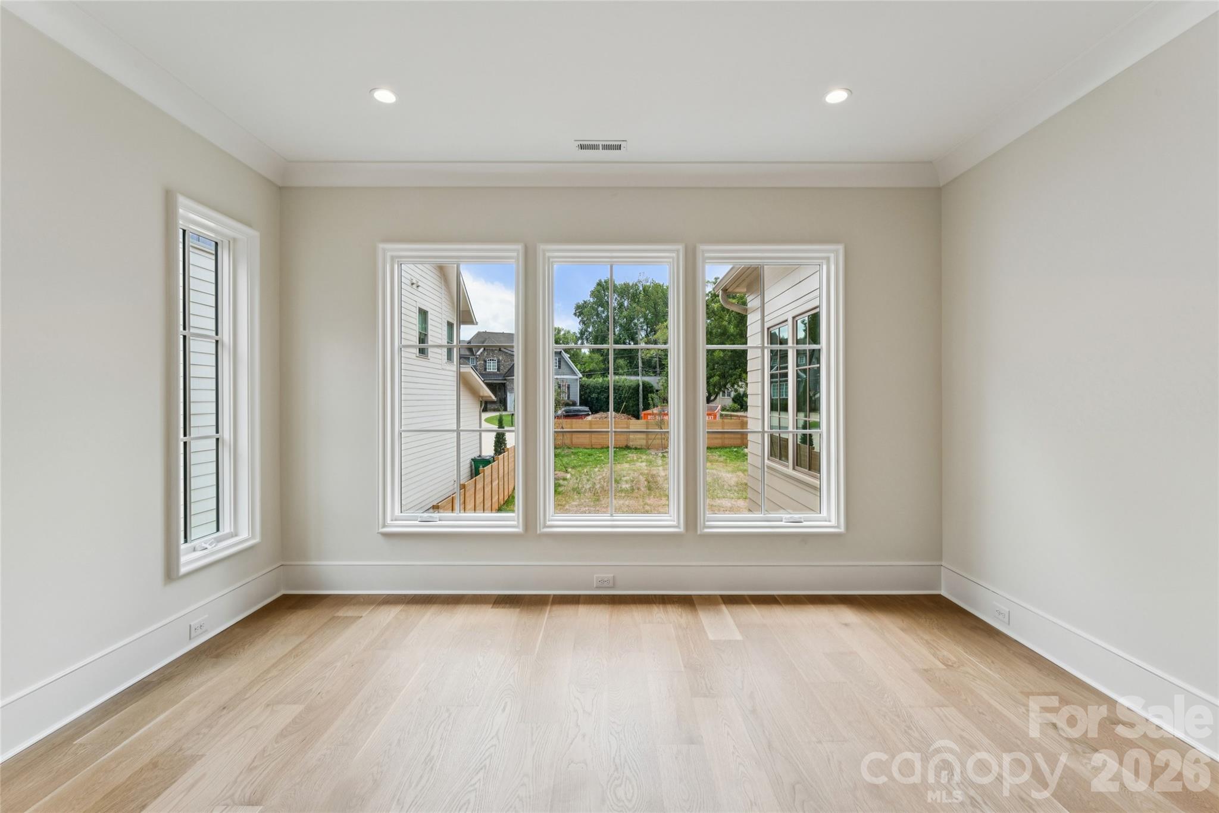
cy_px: 406
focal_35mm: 16
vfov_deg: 73.4
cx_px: 610
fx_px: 545
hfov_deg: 96.4
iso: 400
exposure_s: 1/60
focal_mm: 16.1
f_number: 13
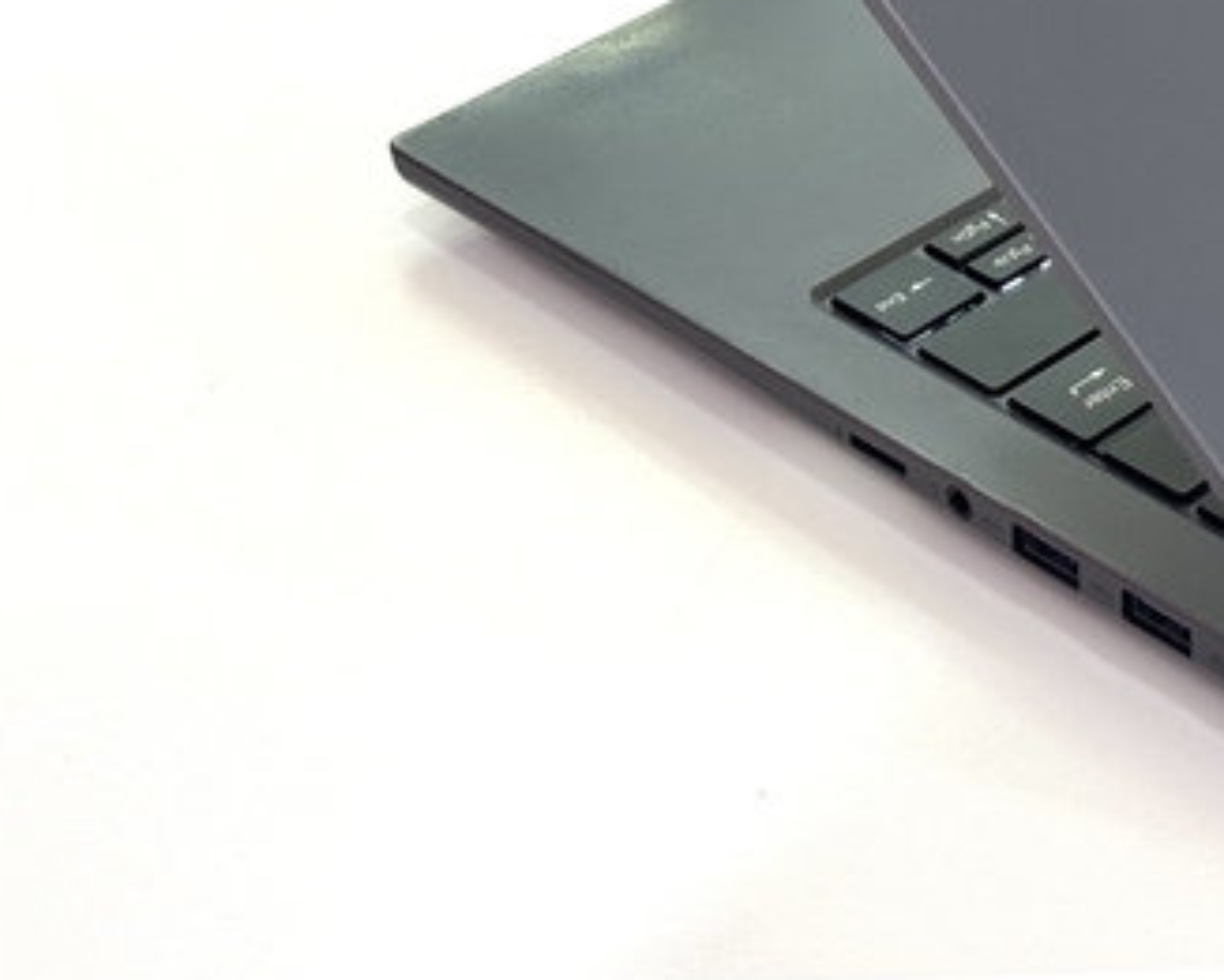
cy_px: -131
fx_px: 4167
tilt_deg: -29.8
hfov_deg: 16.2
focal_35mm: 115
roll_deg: -0.7
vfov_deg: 13.1
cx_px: 1385
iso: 50
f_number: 1.78
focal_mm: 6.76
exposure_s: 1/121
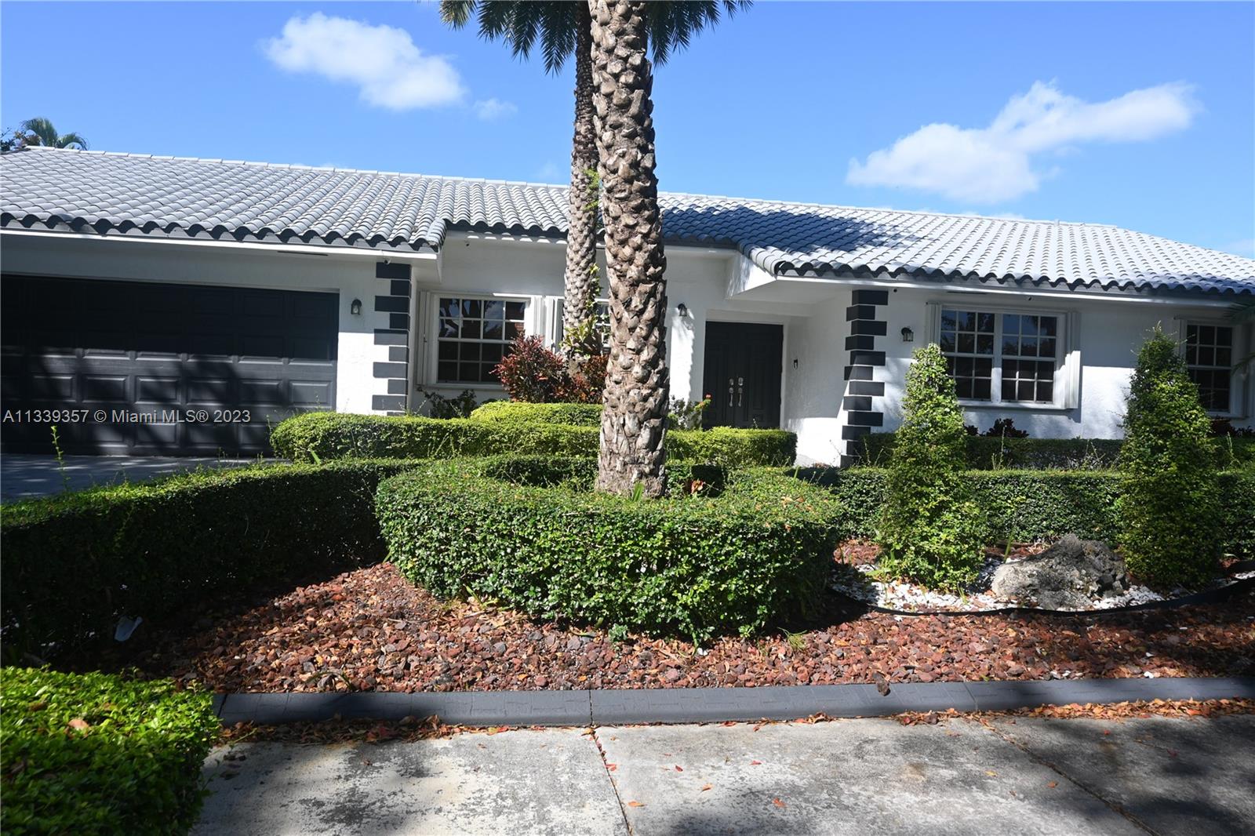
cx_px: 628
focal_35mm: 28
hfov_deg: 66.0
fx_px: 967
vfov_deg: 46.8
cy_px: 418
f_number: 8
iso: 100
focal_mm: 18.5
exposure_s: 1/200
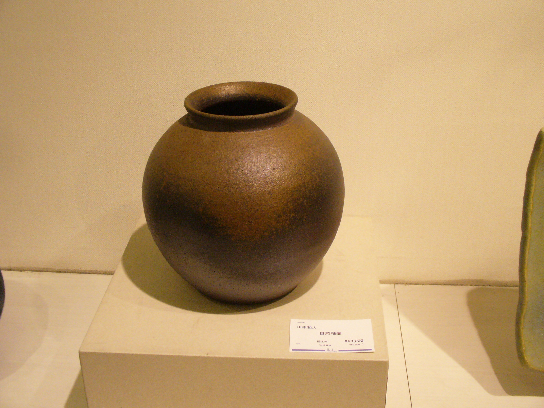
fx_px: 754
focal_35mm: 48
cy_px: 204
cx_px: 272
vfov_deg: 30.3
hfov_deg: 39.7
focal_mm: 7.9
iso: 400
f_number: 3
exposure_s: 1/320
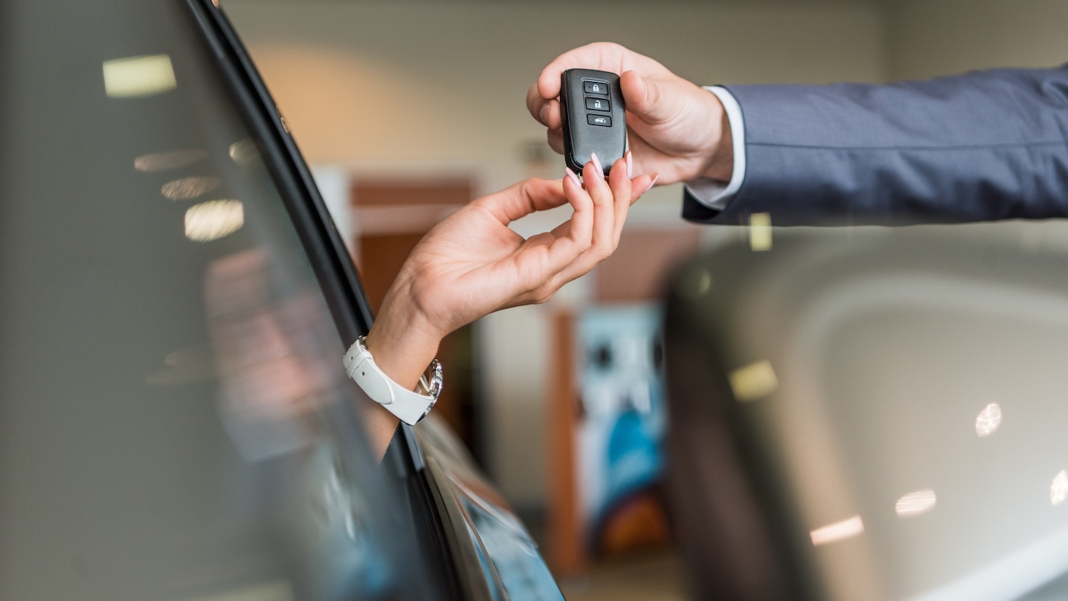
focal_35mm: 59
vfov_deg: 20.4
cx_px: 534
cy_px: 289
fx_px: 1671
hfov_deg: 35.4
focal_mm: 56
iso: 320
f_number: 3.2
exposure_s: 1/200
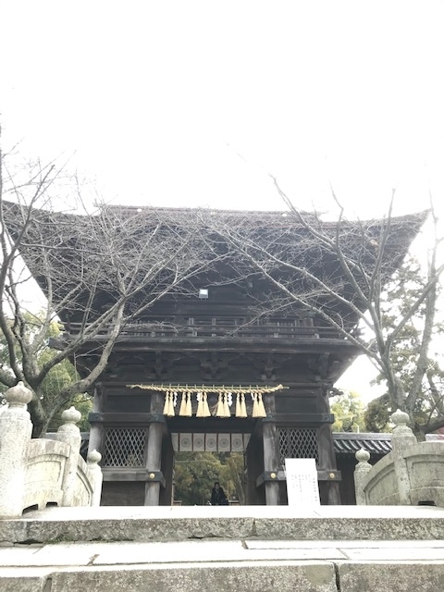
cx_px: 222
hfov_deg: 49.7
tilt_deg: +28.7
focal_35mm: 28
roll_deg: +0.9
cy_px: 296
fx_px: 479
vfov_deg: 63.4
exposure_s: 1/216
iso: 20
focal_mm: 3.99
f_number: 1.8
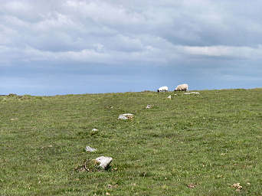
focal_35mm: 172
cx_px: 131
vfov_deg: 8.6
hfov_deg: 11.5
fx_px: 1301
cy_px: 98
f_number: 5.6
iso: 80
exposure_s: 1/320
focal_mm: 30.5
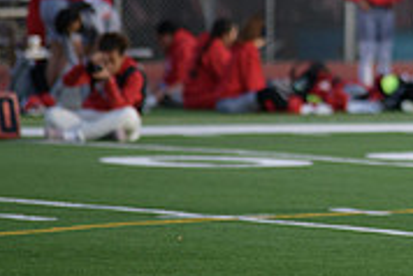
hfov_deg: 3.3
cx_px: 503
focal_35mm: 620
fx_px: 7118
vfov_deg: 2.2
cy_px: -6
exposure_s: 1/4000
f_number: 2.8
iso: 640
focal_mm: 190
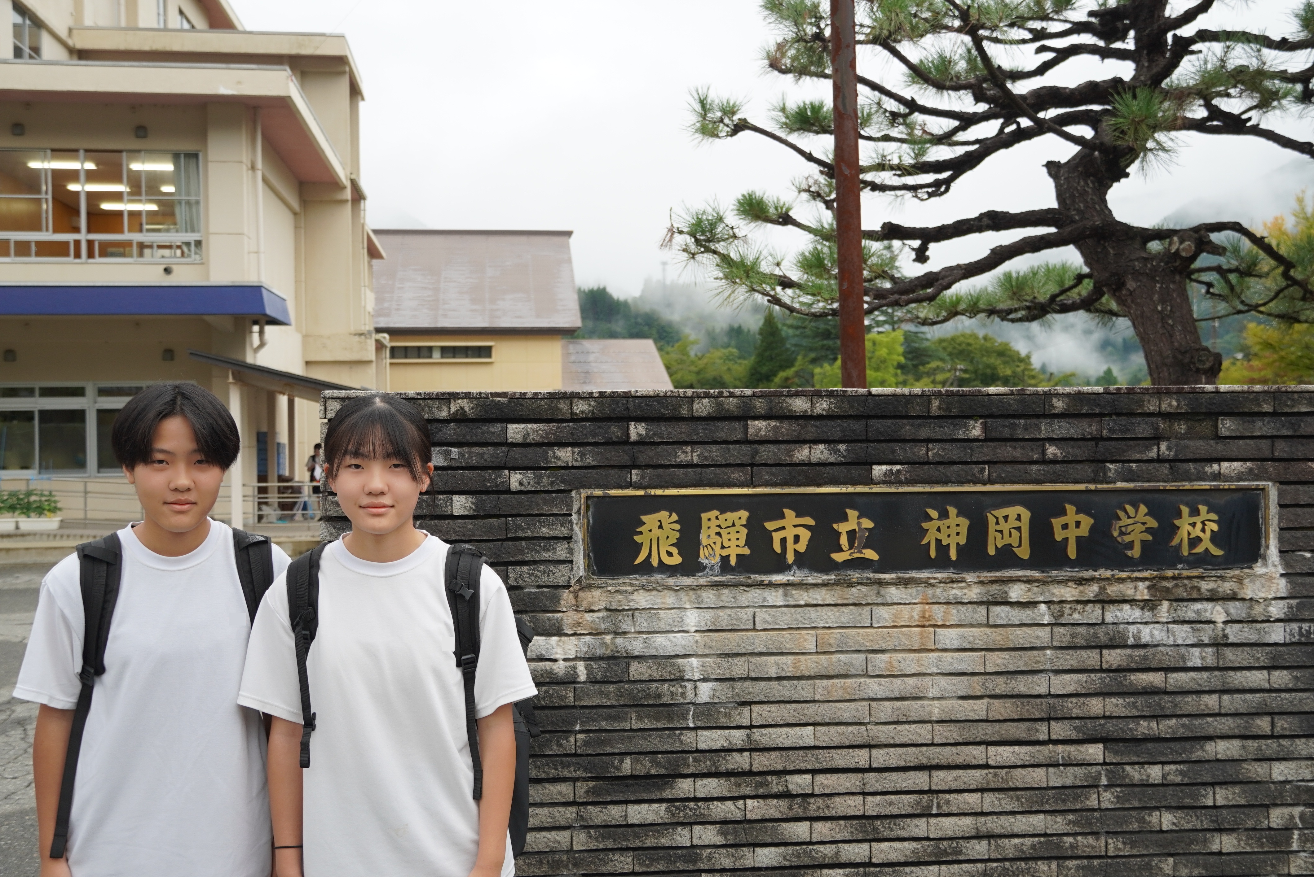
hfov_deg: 55.1
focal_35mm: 34
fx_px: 1260
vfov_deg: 38.4
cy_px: 438
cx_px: 657
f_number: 4
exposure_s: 1/160
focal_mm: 23
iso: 200
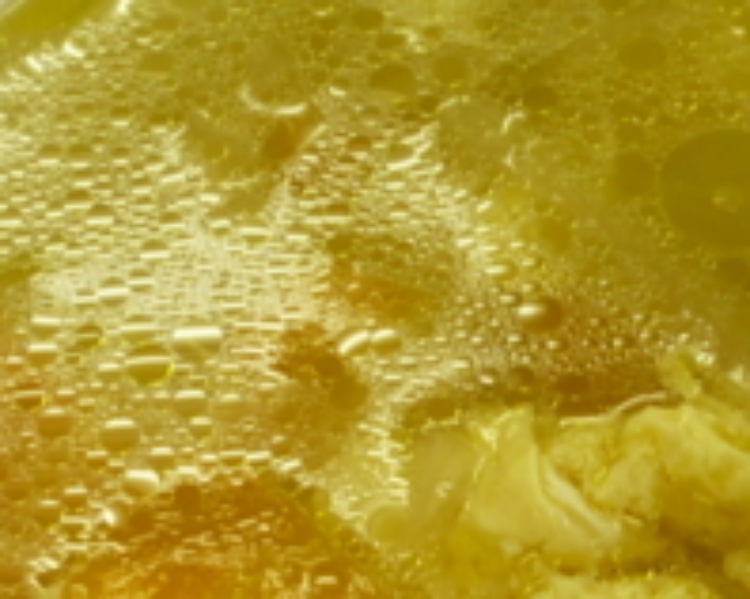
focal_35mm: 138
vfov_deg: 11.1
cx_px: 576
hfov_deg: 13.9
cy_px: 474
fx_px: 3060
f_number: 2.8
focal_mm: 5.8
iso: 100
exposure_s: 1/30
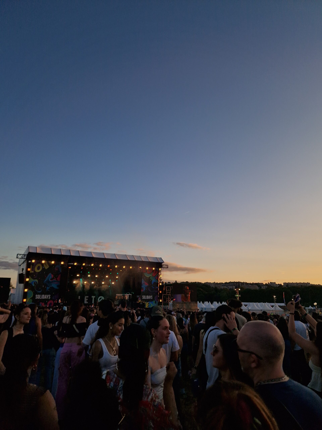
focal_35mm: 23
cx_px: 161
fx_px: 285
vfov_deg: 73.9
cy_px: 215
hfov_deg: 58.9
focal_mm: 5.4
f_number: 1.8
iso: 50
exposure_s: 1/1996
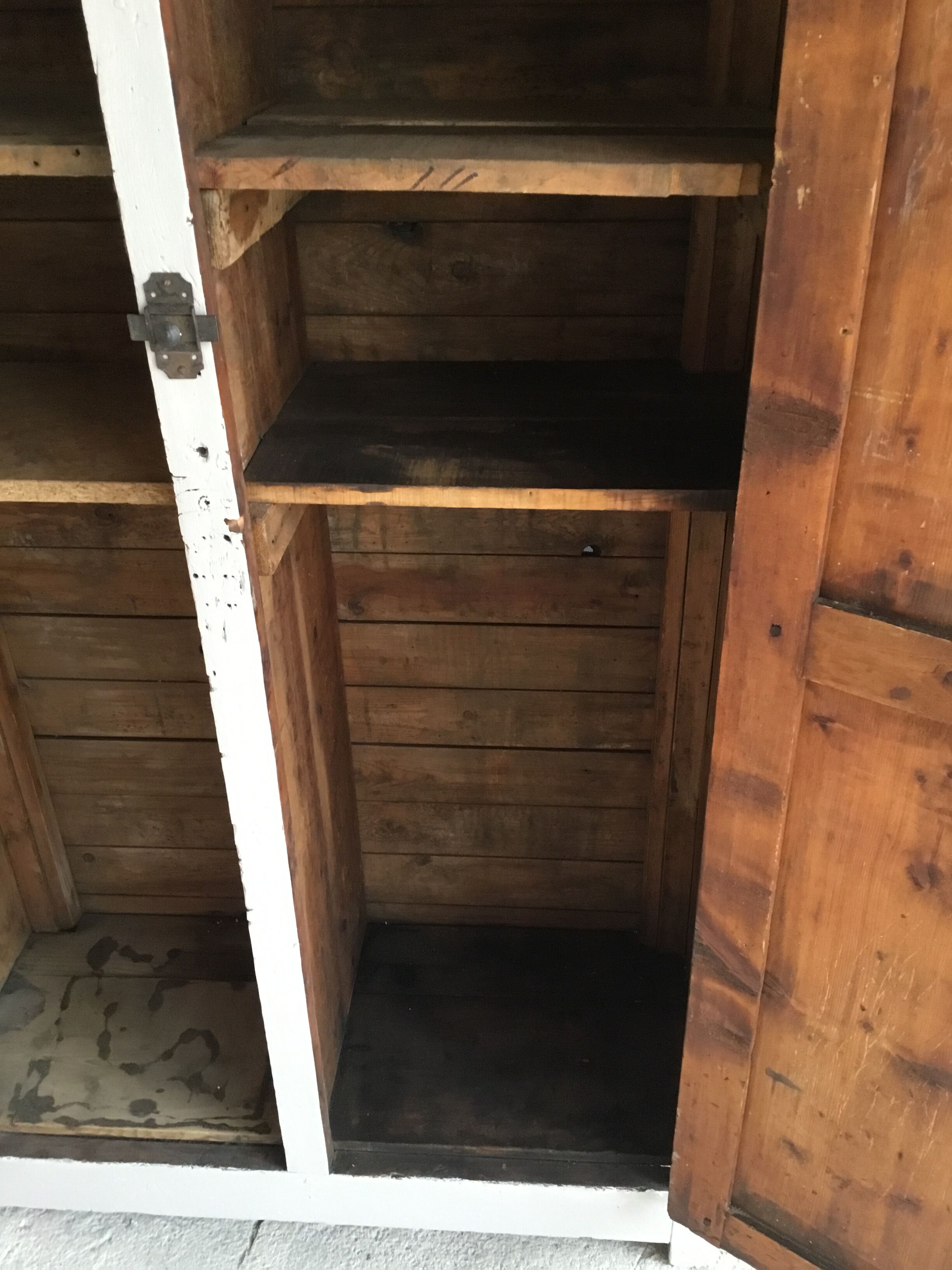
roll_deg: +2.3
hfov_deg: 45.4
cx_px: 476
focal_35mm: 31
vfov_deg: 58.4
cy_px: 635
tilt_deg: -31.9
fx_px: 1137
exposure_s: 1/20
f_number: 2.4
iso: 200
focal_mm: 3.3
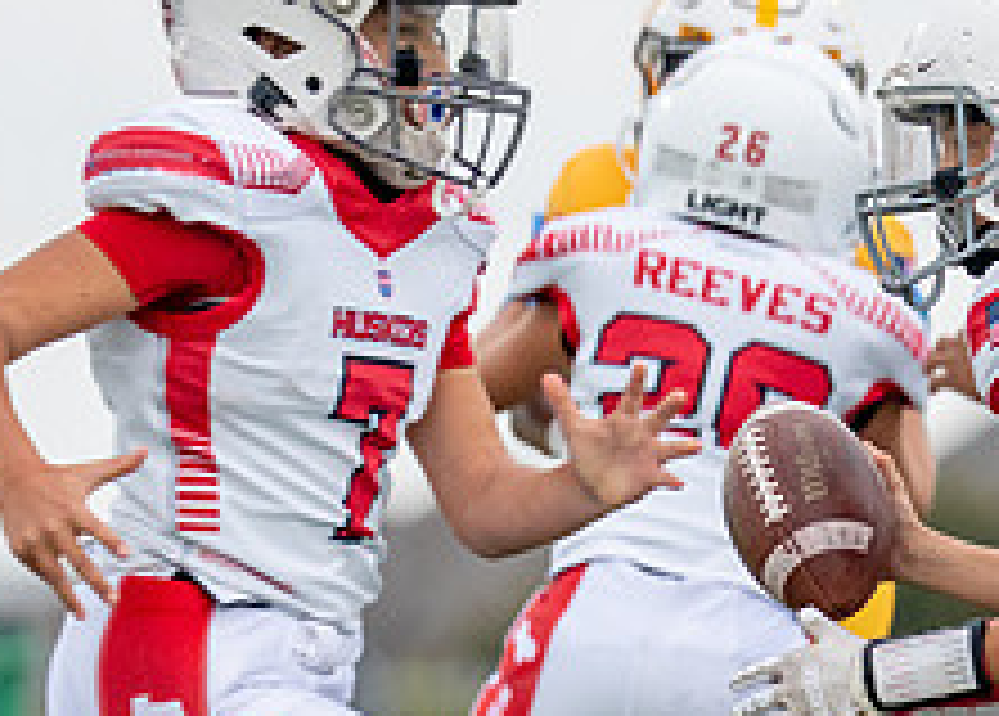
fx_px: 22917
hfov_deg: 2.5
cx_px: 1665
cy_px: 789
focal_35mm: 807
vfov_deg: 1.8
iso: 500
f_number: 2.8
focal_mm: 167
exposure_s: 1/2000
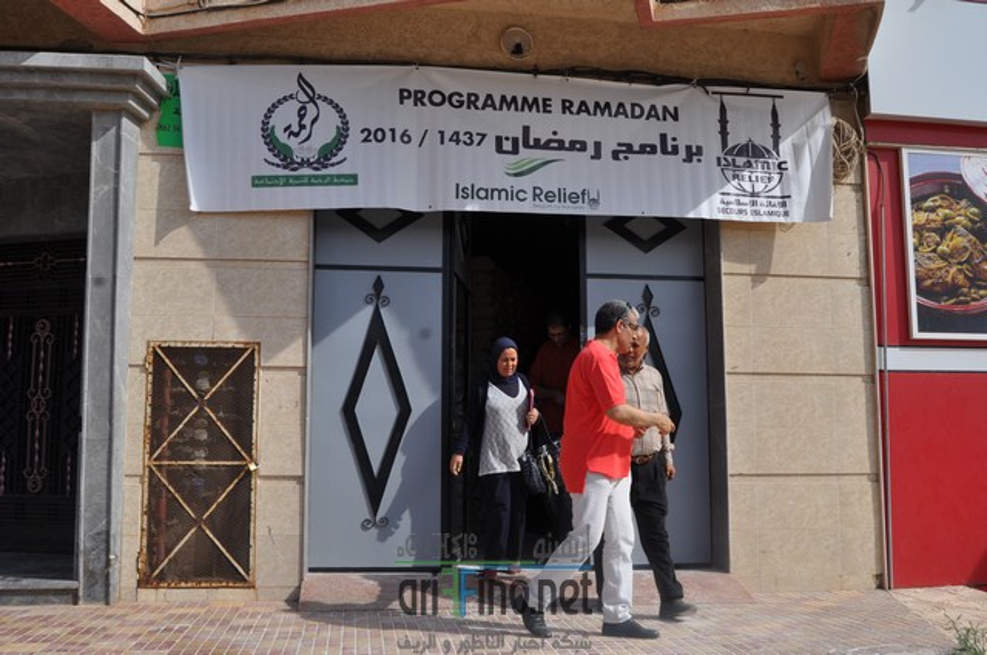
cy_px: 328
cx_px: 494
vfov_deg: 38.3
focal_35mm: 34
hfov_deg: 55.2
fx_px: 945
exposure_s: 1/400
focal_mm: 23
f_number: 10
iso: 200
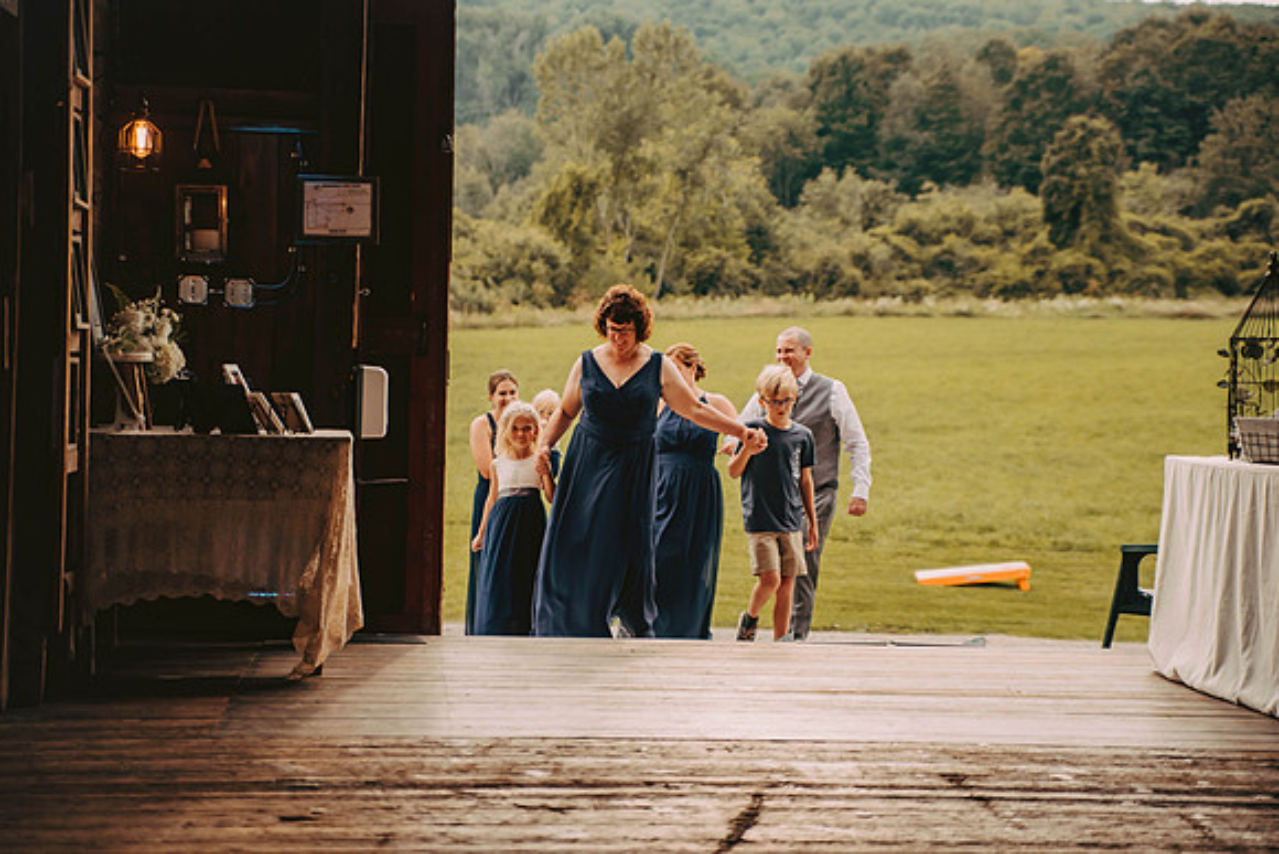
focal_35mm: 75
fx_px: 2665
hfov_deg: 27.0
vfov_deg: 18.2
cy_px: 427
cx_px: 640
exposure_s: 1/1000
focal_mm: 75
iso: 400
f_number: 2.8
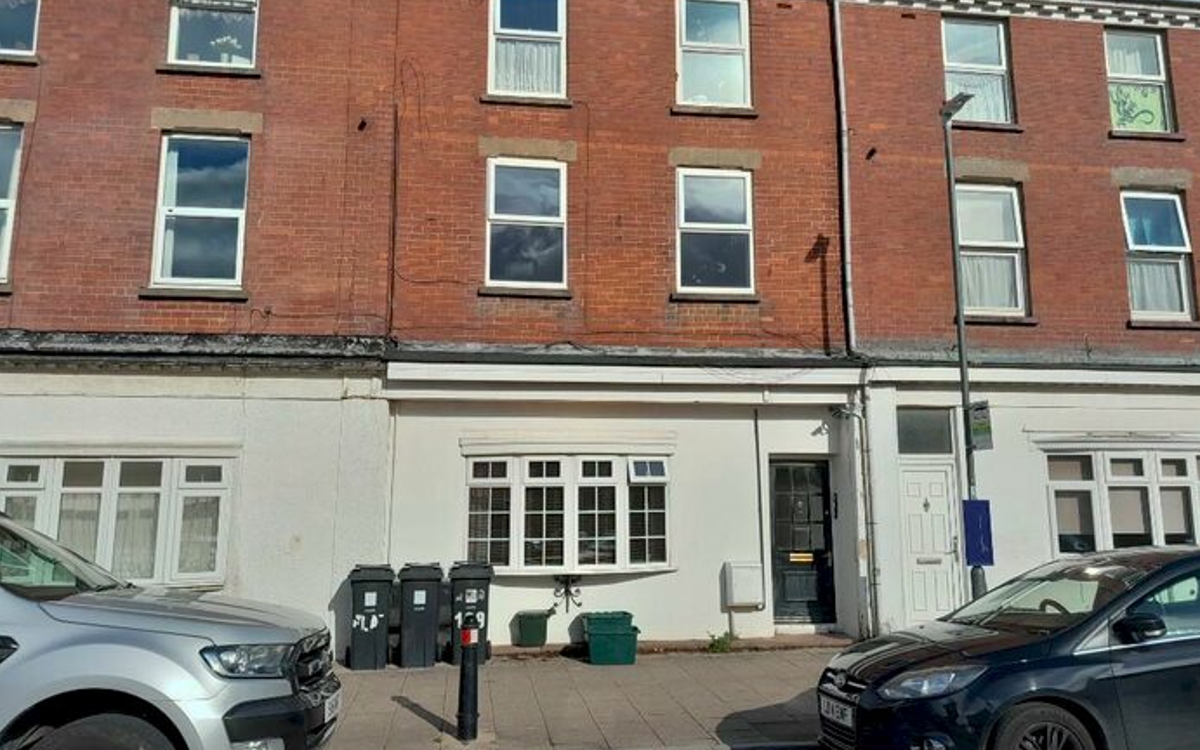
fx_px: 948
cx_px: 606
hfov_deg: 64.6
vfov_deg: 43.1
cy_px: 331
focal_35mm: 29
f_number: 1.8
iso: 40
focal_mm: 4
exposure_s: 1/1206
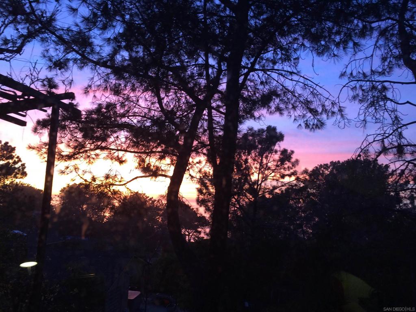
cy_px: 156
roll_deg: -2.5
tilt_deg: +7.0
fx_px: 349
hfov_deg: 61.7
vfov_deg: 48.2
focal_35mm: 29
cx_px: 208
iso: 100
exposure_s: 1/30
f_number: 2.2
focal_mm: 4.15
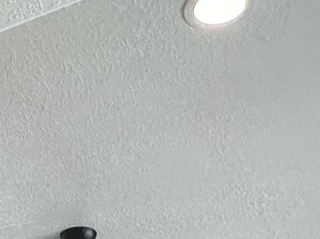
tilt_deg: -1.4
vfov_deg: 11.0
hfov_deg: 18.5
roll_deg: -0.8
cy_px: 661
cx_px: -54
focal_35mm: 101
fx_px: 933
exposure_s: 1/120
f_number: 2.2
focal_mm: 2.22
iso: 64
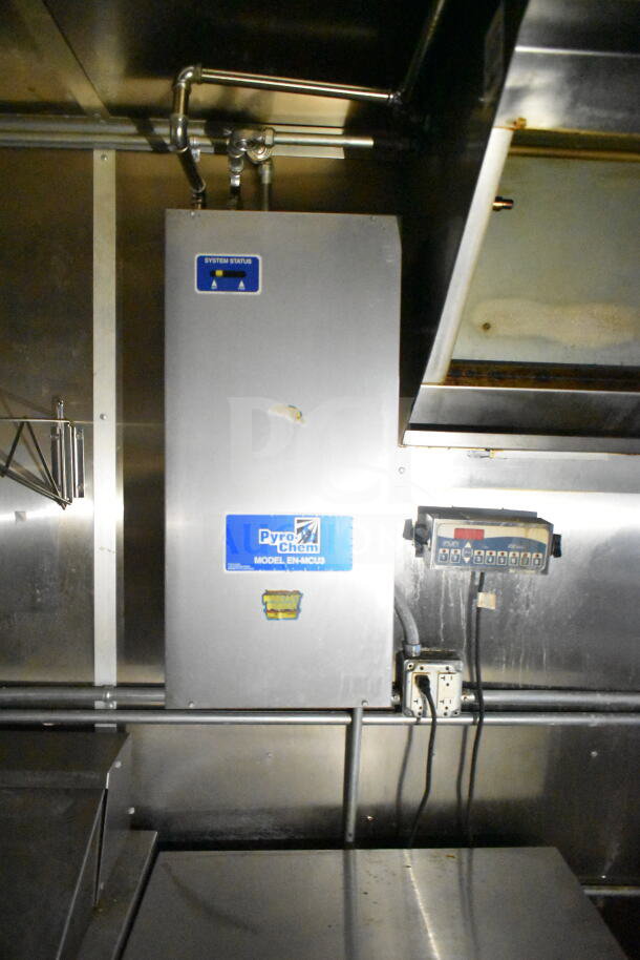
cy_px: 480
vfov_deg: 67.4
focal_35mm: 27
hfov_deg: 48.0
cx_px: 320
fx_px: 719
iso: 16000
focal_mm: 18
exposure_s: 1/30
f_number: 3.5
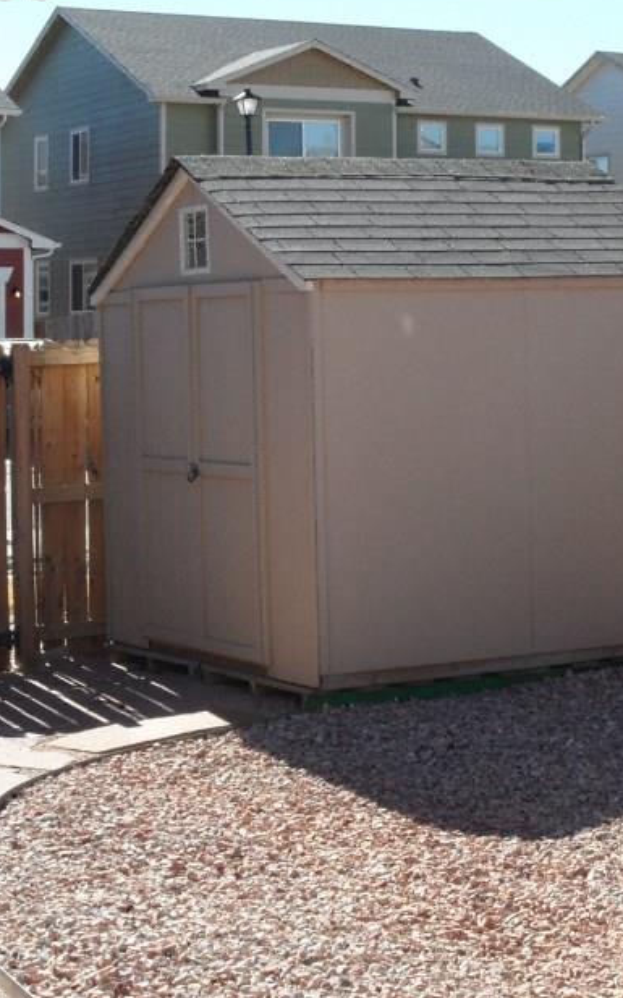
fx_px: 2393
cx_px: 563
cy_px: 519
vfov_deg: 23.6
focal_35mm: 88
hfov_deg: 14.7
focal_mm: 8.2
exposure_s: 1/250
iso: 80
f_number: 5.4
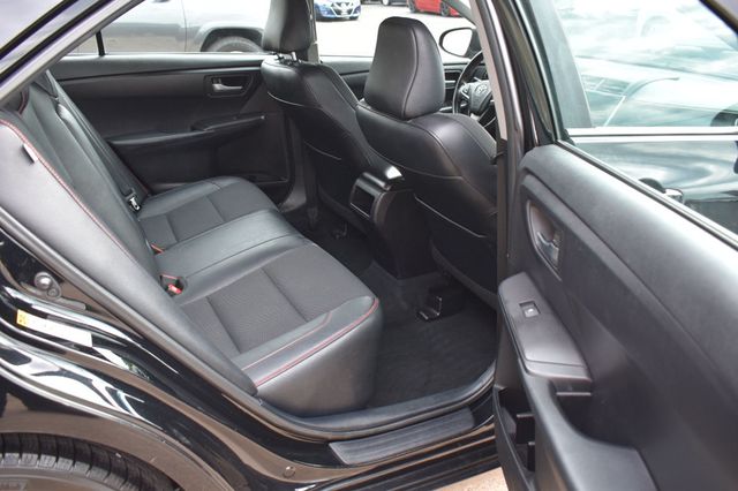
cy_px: 246
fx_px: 615
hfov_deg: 62.0
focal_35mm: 30
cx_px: 369
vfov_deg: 43.6
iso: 400
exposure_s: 1/100
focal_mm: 20
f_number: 5.6
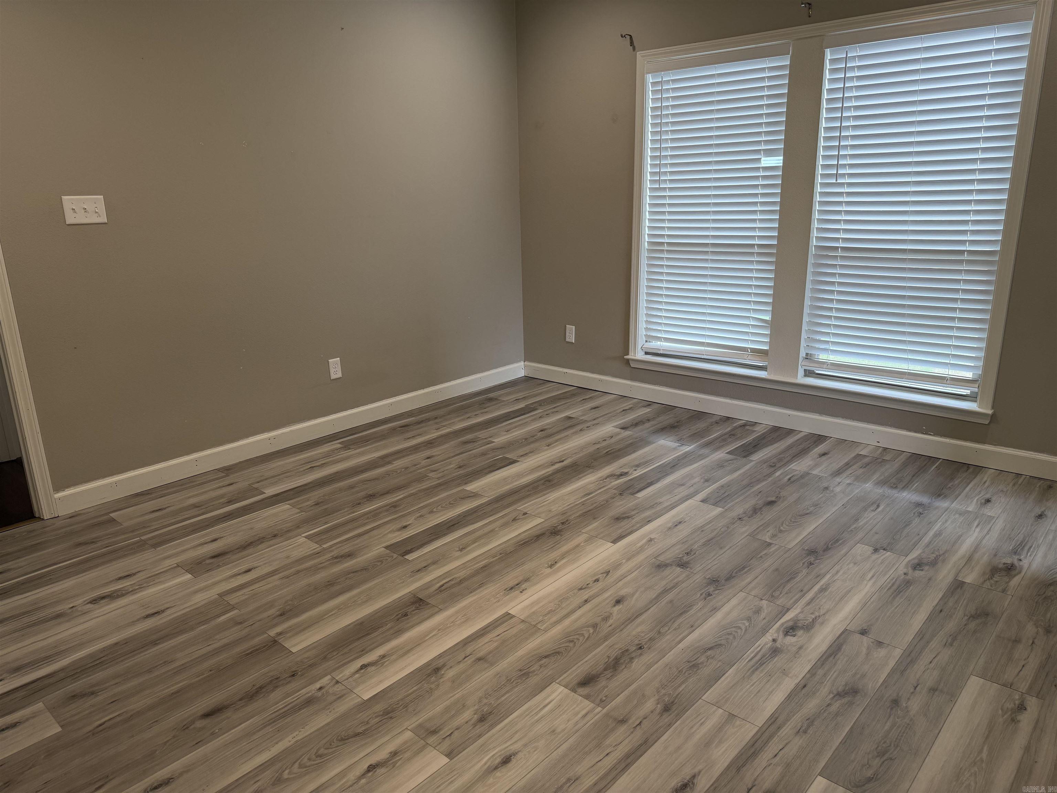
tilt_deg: -14.7
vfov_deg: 56.8
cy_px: 396
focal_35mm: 24
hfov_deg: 71.6
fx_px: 733
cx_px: 528
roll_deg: +1.3
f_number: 1.78
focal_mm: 6.76
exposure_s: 1/120
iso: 125
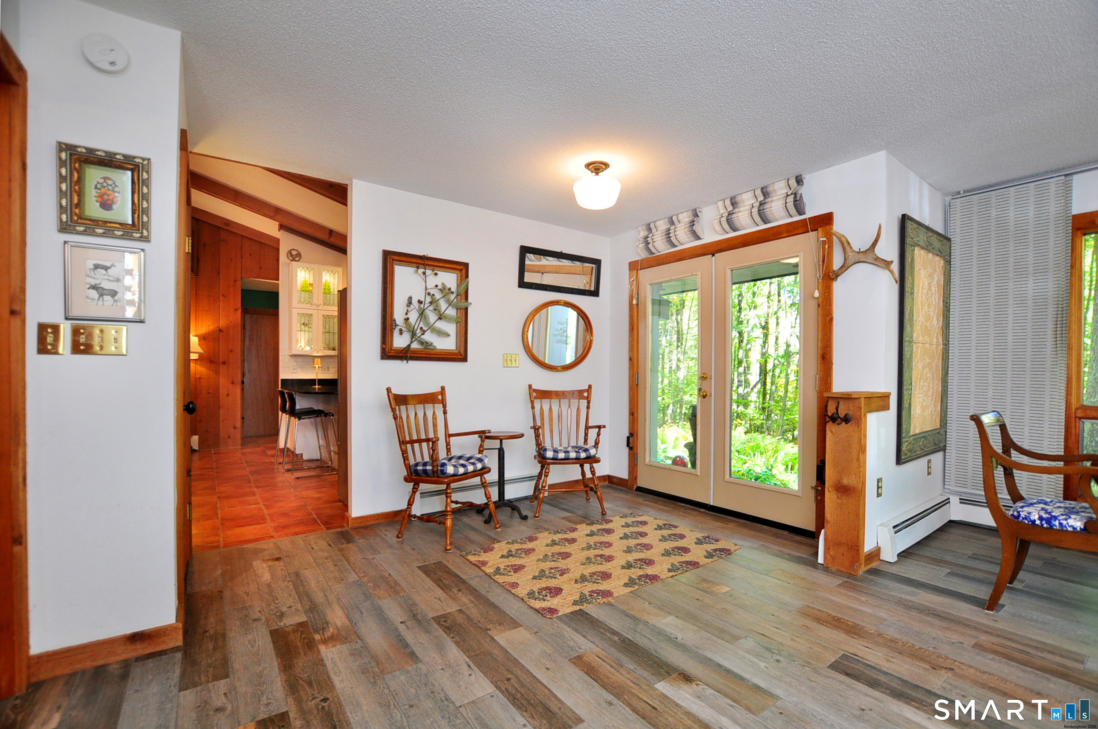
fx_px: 457
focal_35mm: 15
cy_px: 364
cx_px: 549
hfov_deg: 100.5
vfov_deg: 77.2
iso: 400
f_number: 4
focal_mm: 10
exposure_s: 1/40
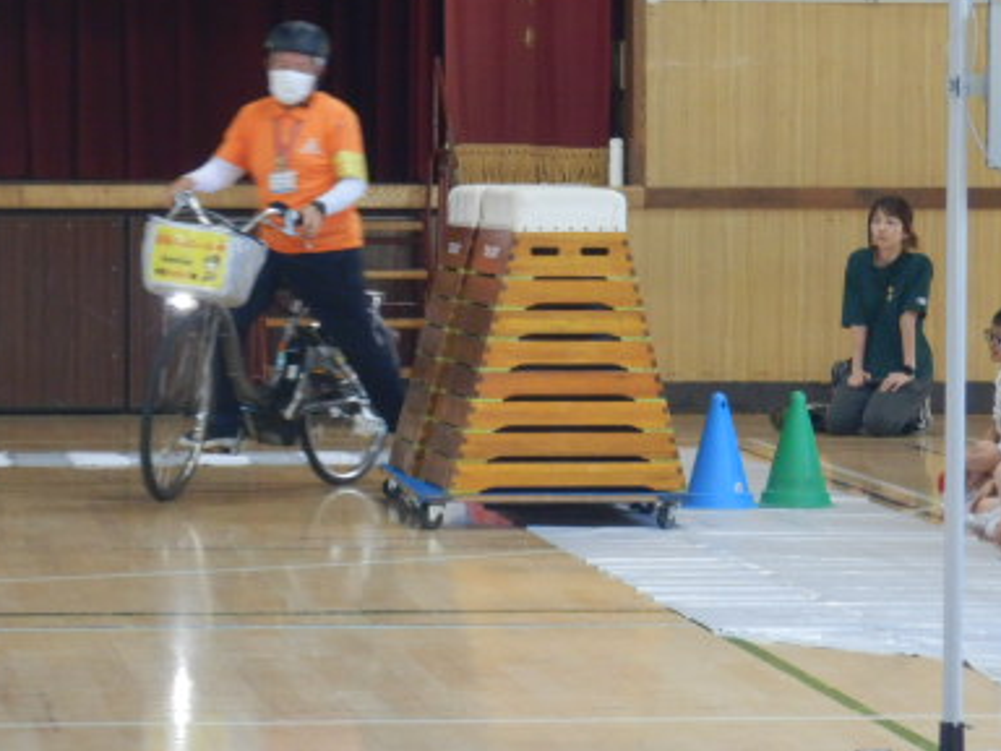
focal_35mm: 200
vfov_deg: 7.4
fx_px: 5783
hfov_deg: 9.9
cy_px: 357
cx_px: 508
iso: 400
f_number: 4.9
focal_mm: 21.5
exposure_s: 1/25
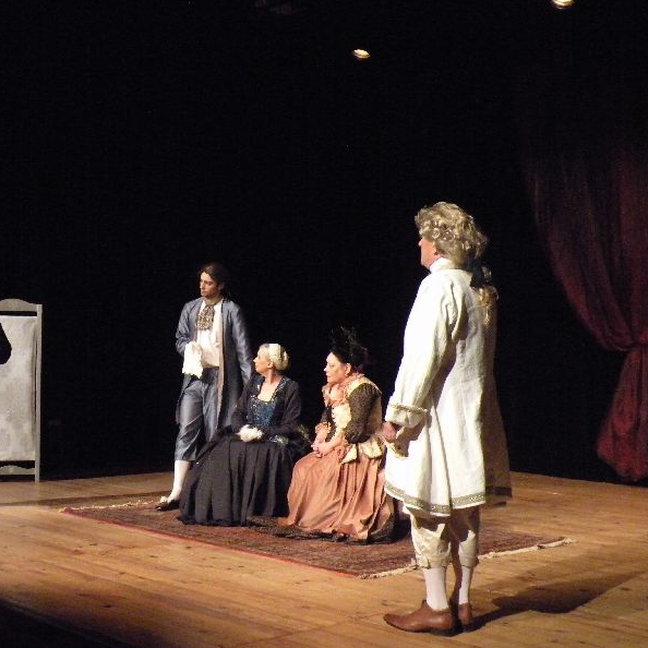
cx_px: 231
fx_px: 1059
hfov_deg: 33.8
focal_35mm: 50
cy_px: 324
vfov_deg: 34.0
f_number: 3.2
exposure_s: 1/60
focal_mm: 7.4
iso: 800
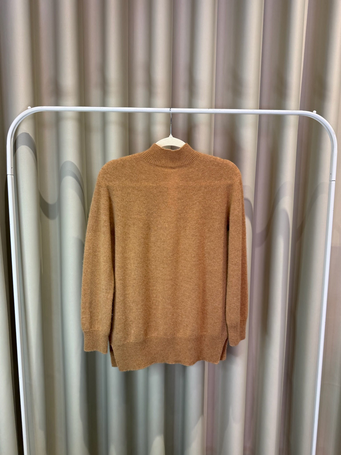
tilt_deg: -7.2
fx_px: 315
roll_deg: -1.1
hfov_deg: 56.8
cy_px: 228
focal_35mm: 24
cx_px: 170
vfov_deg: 71.6
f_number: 1.78
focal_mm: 6.76
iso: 200
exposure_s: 1/99
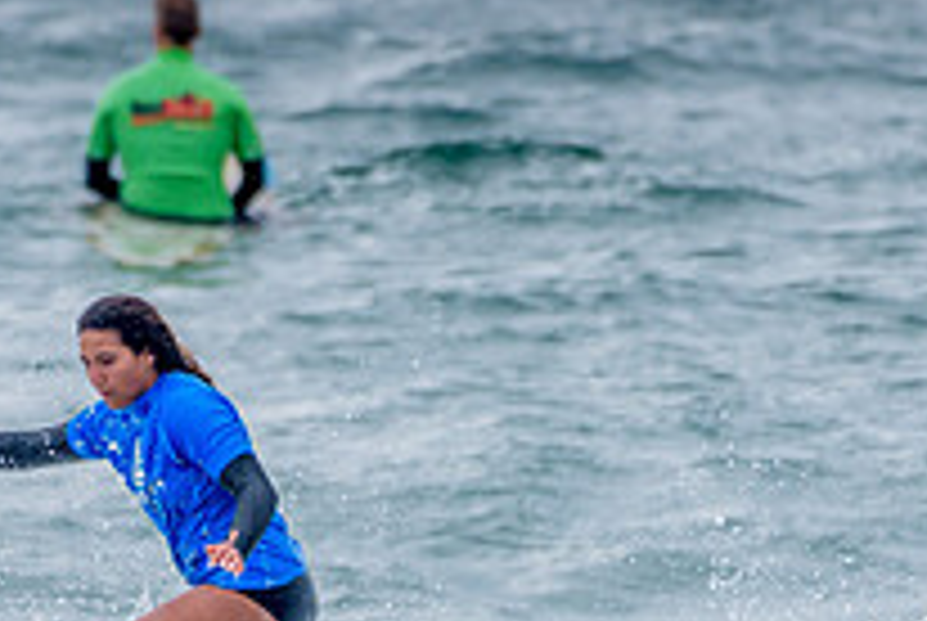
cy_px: 664
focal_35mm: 1722
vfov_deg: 0.8
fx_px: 44404
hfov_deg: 1.2
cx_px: 102
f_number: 5.6
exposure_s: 1/2000
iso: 500
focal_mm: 500
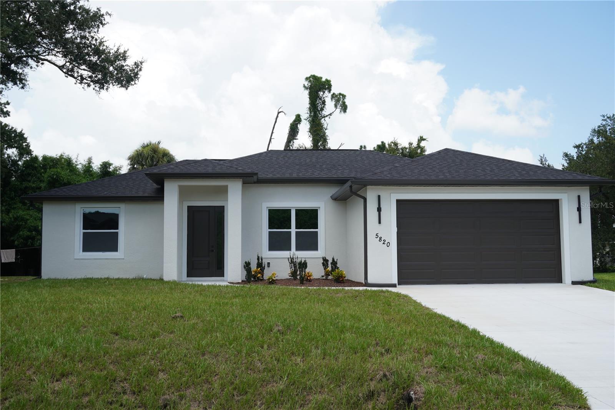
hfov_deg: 49.6
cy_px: 205
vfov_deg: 34.2
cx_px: 308
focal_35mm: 39
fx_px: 666
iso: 100
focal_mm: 26
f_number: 8
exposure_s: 1/200
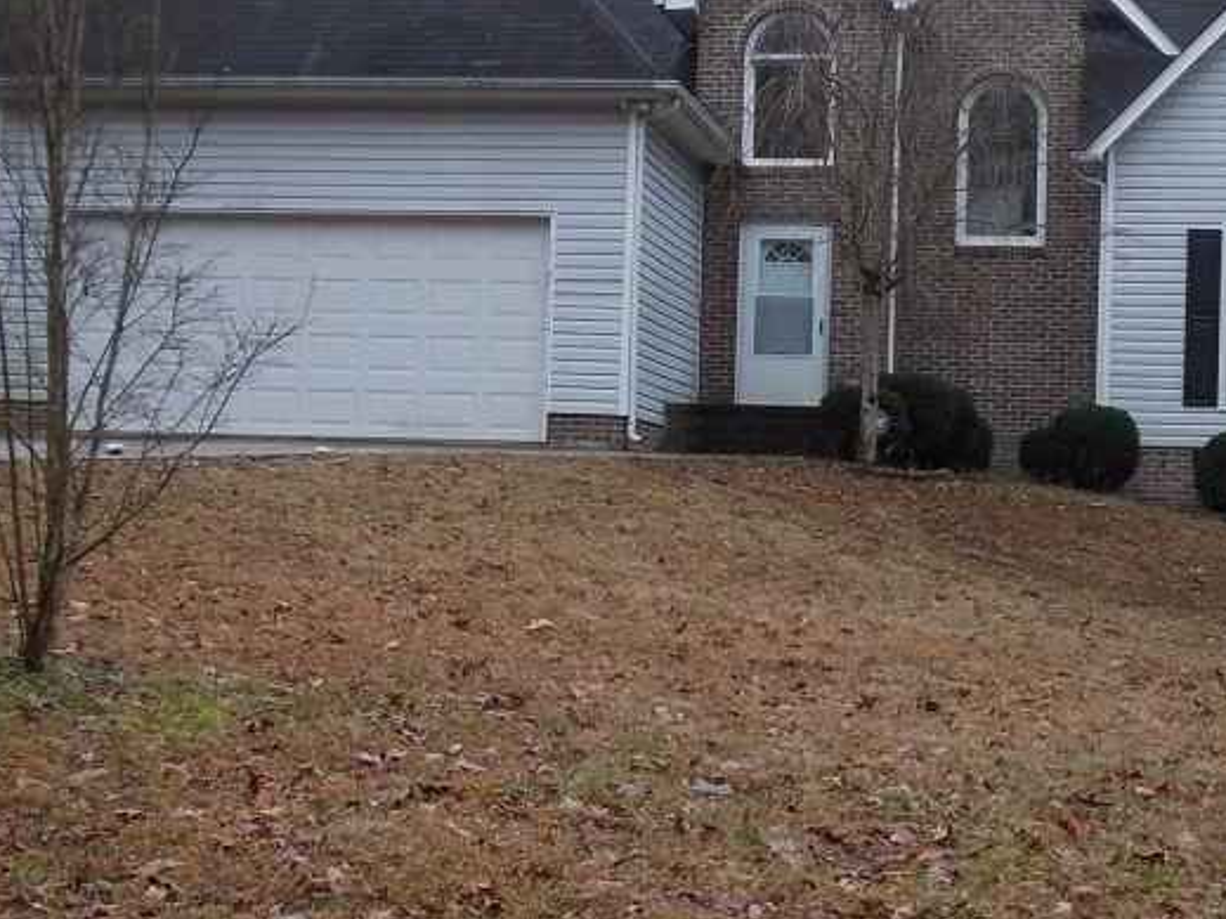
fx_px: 2656
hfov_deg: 25.9
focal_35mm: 75
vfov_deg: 19.6
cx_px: 765
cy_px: 430
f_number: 3.1
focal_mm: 5.3
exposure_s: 1/40
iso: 80
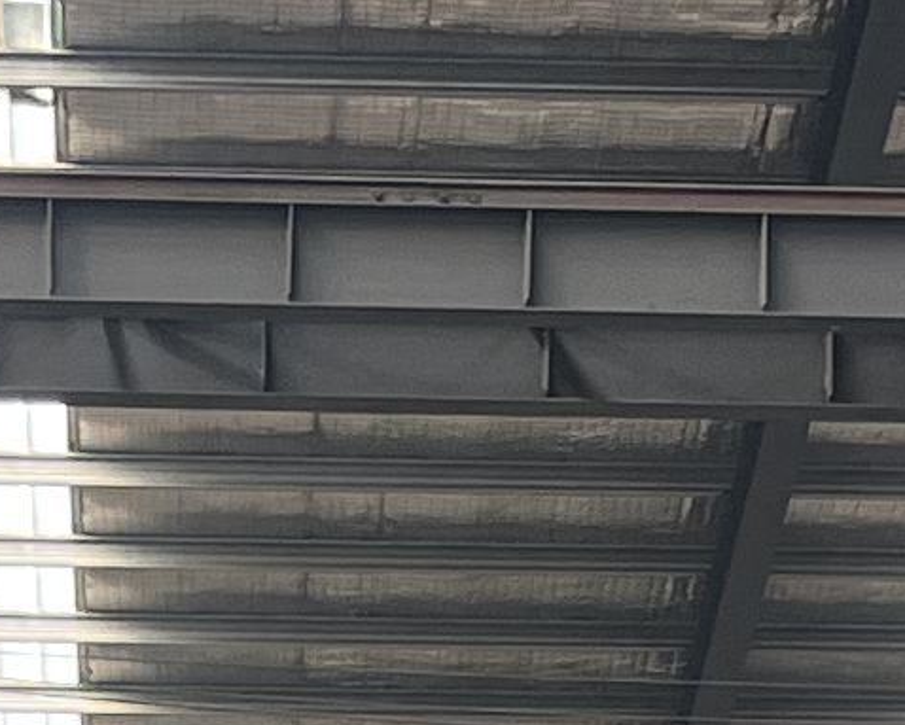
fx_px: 5735
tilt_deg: -2.7
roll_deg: +0.9
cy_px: 2345
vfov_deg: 6.5
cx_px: 549
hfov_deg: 9.0
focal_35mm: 214
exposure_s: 1/121
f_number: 1.6
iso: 100
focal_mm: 5.1
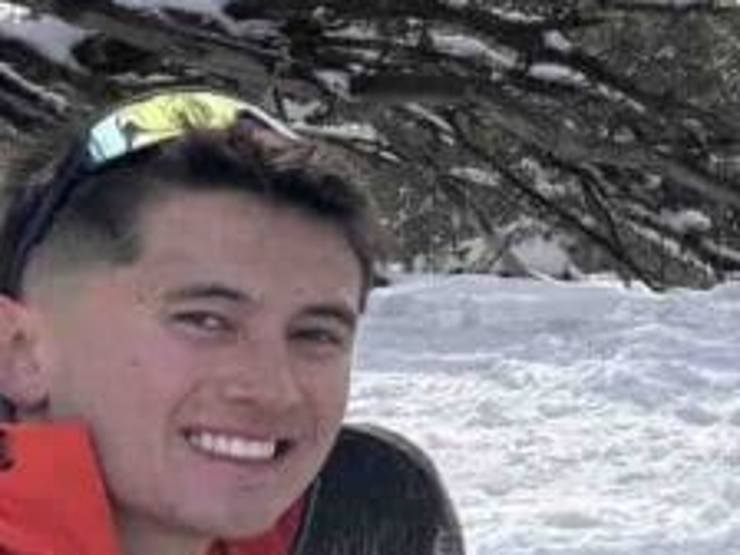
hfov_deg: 14.6
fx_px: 2544
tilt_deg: -5.1
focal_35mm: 119
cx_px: 1321
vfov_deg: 12.5
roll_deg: -1.3
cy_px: 287
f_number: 1.6
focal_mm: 5.96
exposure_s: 1/2288
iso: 50
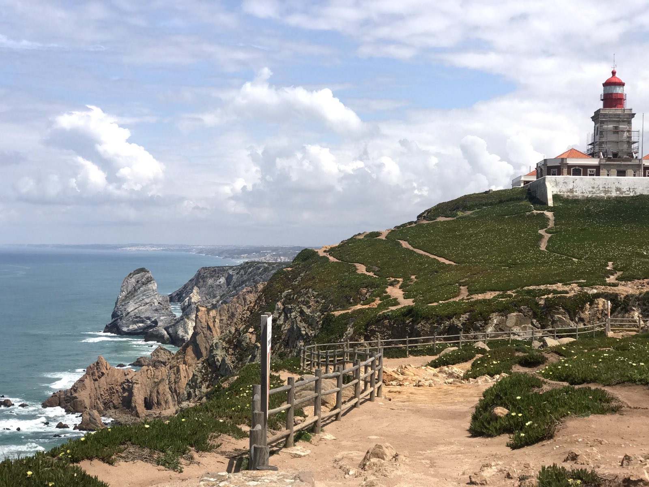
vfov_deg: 25.7
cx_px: 324
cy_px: 244
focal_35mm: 57
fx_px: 1069
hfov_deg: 33.8
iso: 20
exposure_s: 1/1408
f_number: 2.8
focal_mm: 6.6
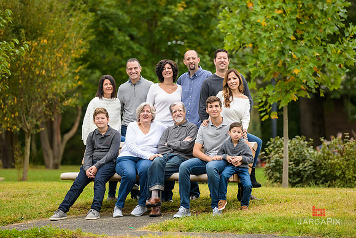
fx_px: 1978
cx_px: 178
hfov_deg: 10.3
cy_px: 119
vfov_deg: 6.9
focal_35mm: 200
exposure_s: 1/320
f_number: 5
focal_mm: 200
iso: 800
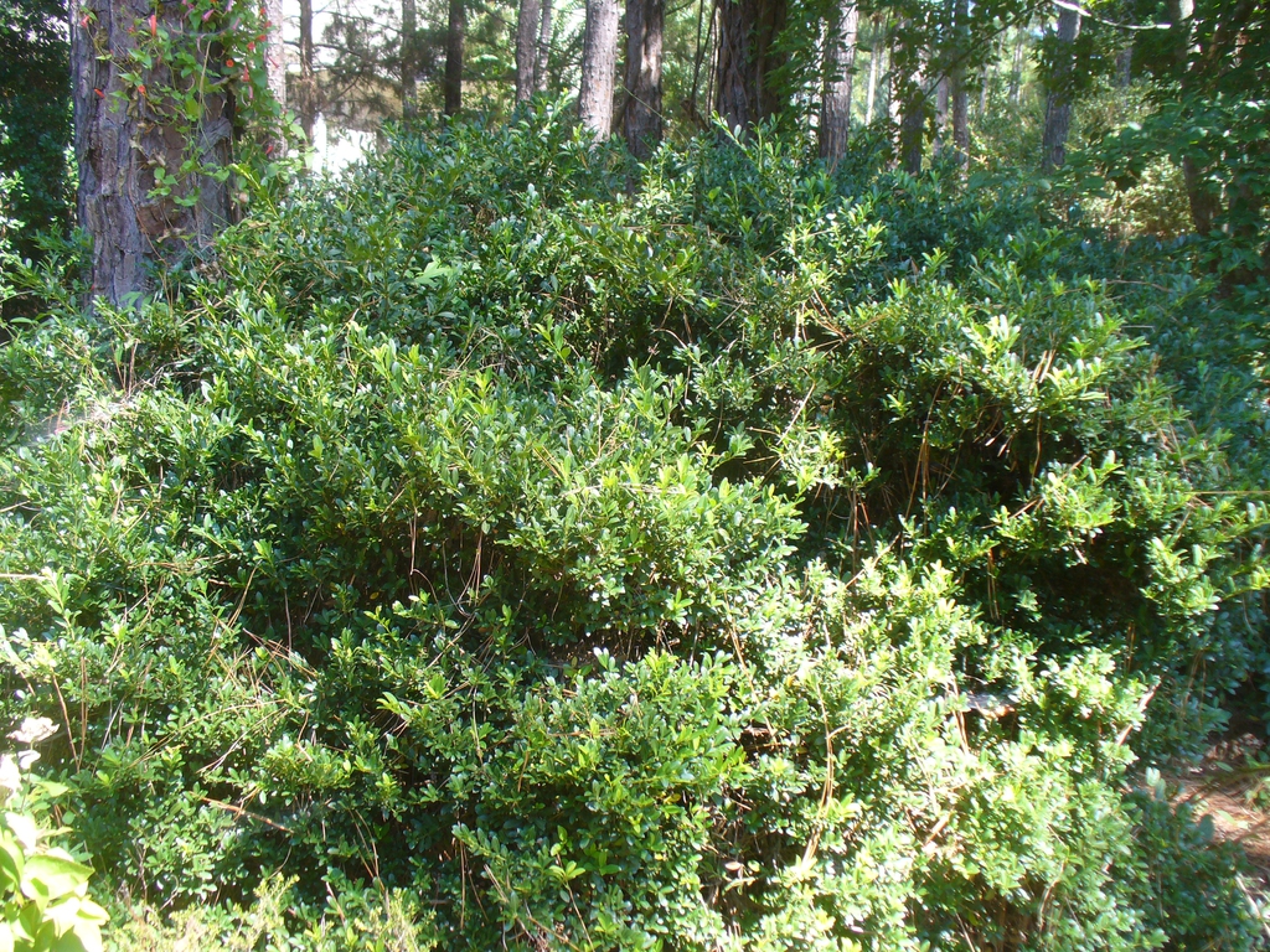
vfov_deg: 38.7
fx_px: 1357
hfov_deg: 50.1
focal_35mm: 37
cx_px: 635
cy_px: 476
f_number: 2.8
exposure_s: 1/80
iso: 80
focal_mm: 6.1
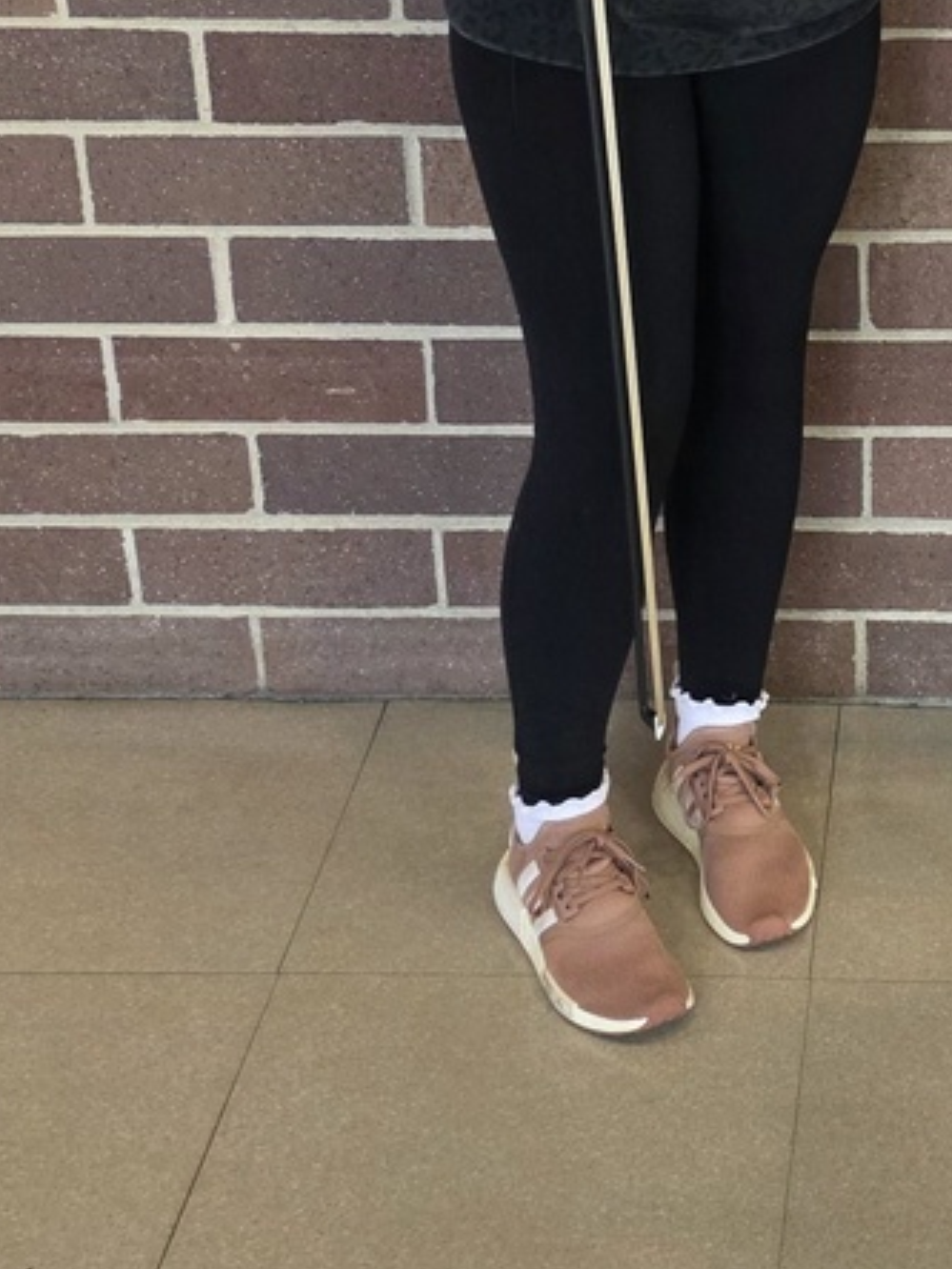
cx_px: 1061
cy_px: 174
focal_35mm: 53
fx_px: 1943
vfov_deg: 34.5
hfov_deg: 25.4
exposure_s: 1/120
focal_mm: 6.3
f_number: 1.7
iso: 320
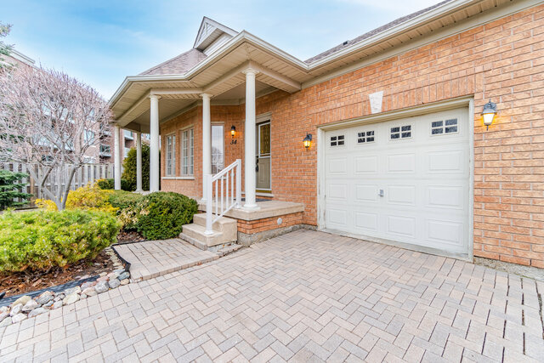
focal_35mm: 15
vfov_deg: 77.4
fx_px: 227
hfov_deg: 100.4
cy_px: 182
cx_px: 272
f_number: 7.1
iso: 125
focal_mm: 10
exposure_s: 1/25
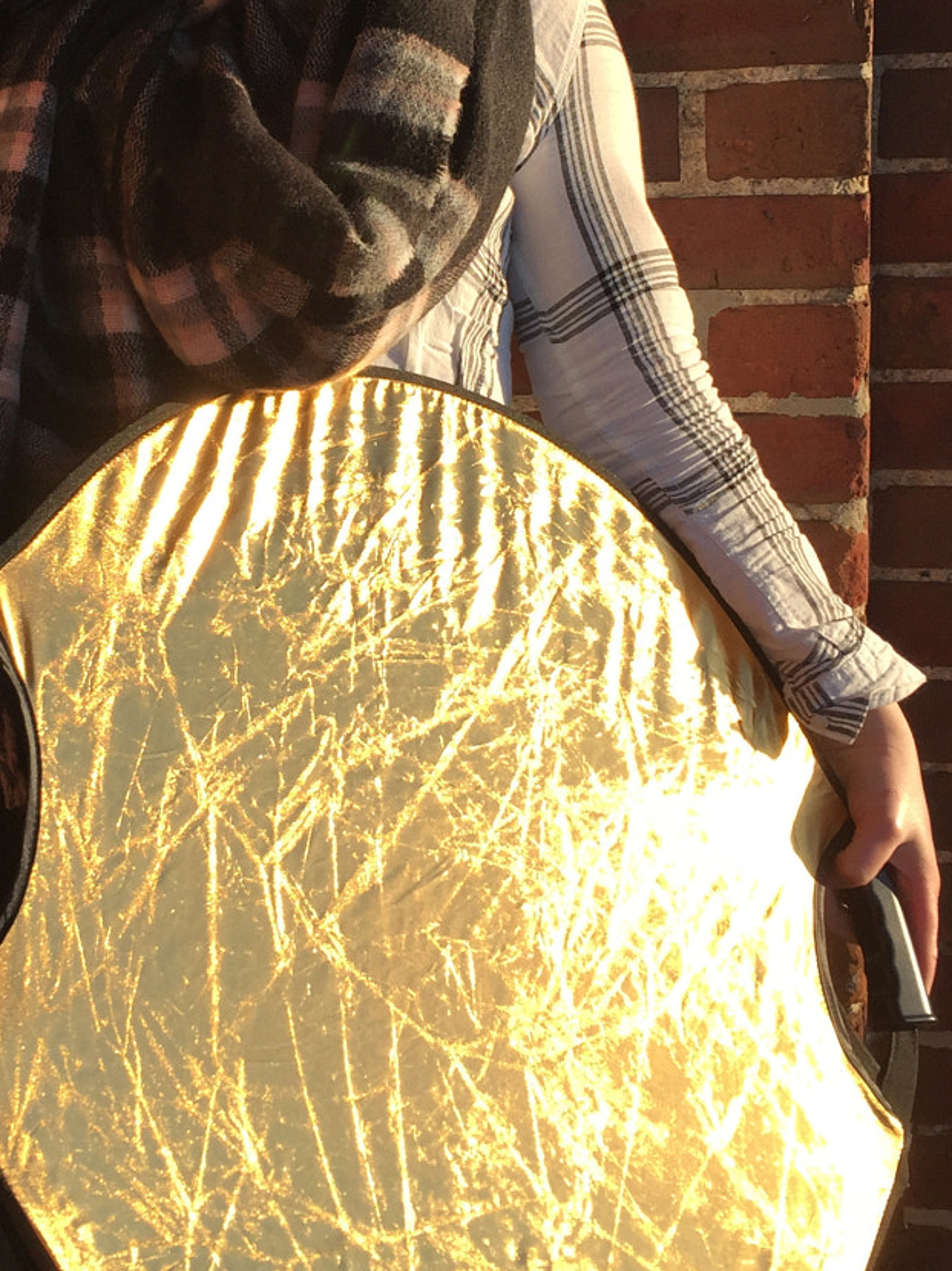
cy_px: 379
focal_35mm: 56
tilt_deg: -11.1
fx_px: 2055
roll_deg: +2.6
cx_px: 251
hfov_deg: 25.8
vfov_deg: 33.9
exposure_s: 1/989
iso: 32
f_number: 2.2
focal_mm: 4.15
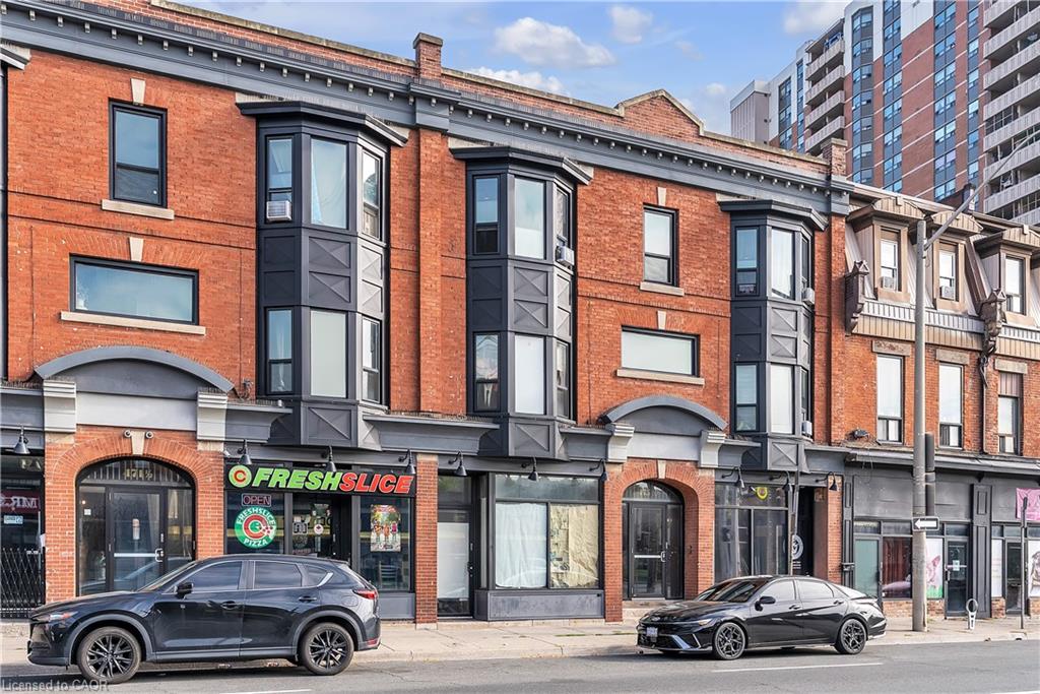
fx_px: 838
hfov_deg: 63.7
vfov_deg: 45.0
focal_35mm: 29
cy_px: 347
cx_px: 520
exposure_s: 1/400
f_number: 7.1
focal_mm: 29
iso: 400
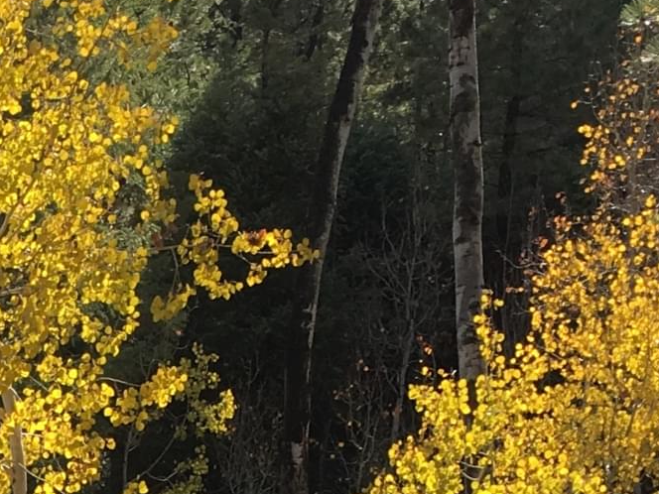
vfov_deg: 10.6
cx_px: -292
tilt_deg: -5.3
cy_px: 879
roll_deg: -0.2
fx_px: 2494
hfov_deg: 14.2
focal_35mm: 131
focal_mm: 4.15
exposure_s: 1/503
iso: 25
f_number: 2.2
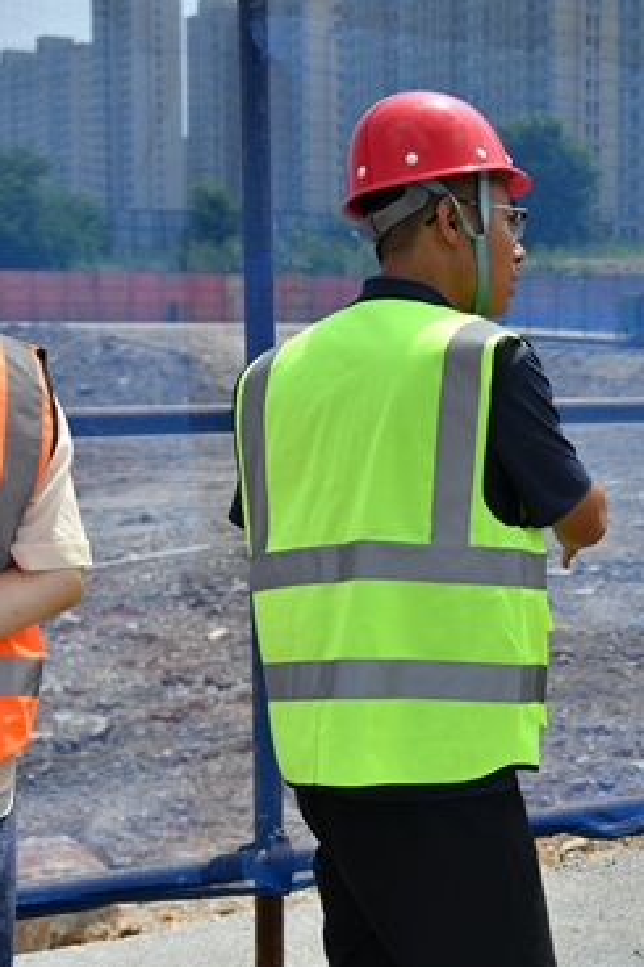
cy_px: 487
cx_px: 733
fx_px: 1799
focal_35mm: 67
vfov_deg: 30.1
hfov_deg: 19.3
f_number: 5.6
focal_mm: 44
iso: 500
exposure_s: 1/4000
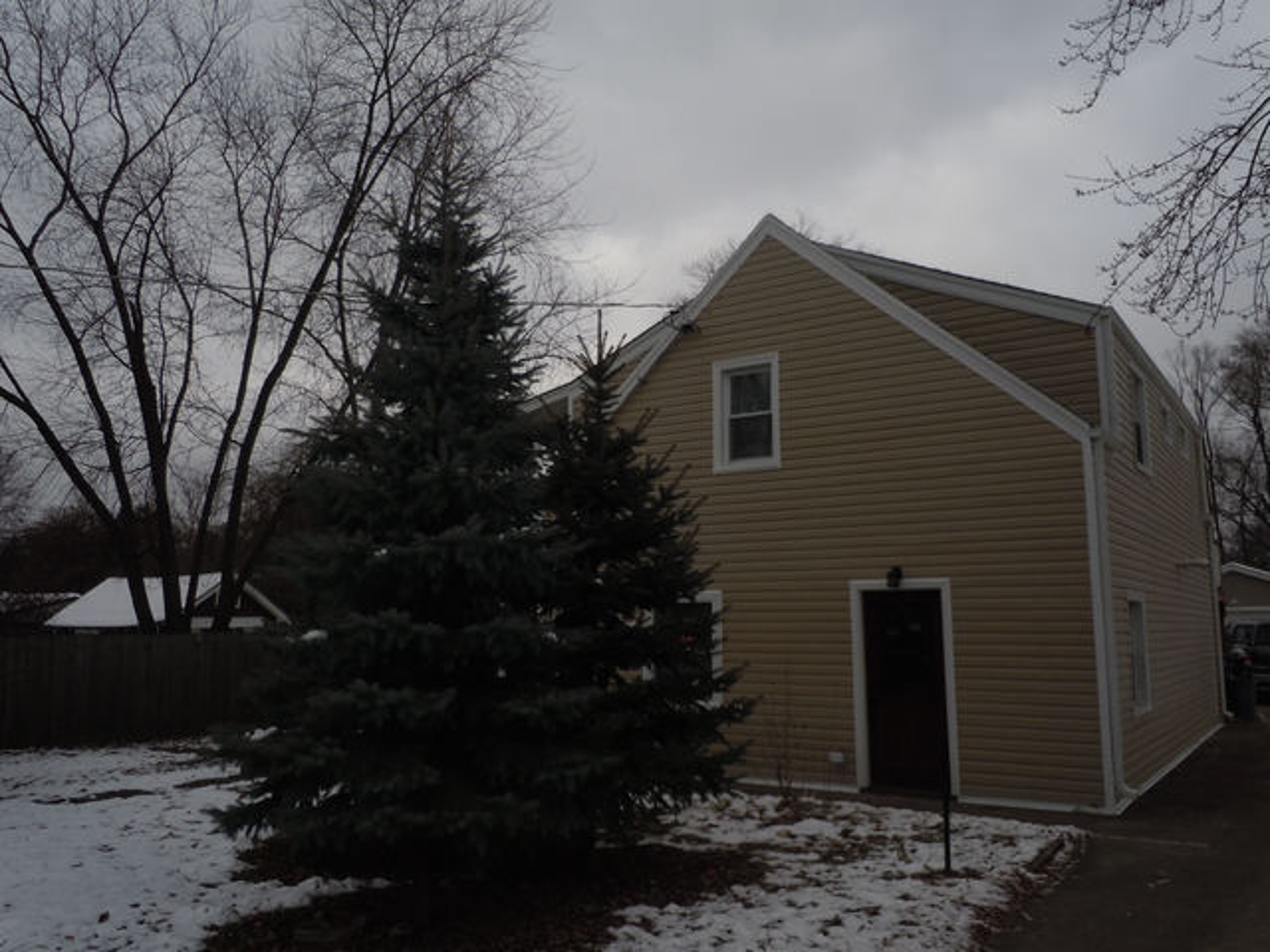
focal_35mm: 28
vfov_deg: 49.7
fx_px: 1027
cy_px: 476
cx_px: 635
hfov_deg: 63.4
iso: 100
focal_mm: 5
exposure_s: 1/1000
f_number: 3.7
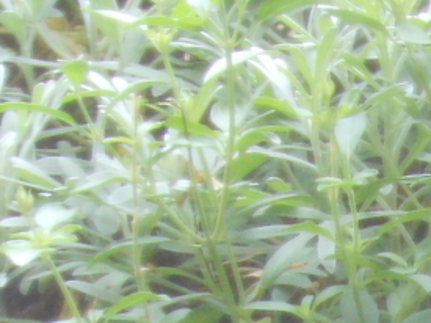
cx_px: 723
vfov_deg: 2.4
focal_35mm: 615
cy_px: 561
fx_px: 7654
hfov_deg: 3.2
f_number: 5.5
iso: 250
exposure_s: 1/30
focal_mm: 25.3
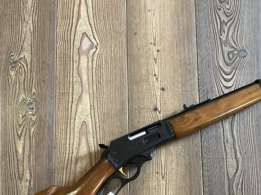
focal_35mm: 47
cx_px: 171
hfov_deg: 40.0
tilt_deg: -82.8
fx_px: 354
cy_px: 150
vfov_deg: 30.3
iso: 100
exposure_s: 1/50
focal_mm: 3
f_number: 1.8
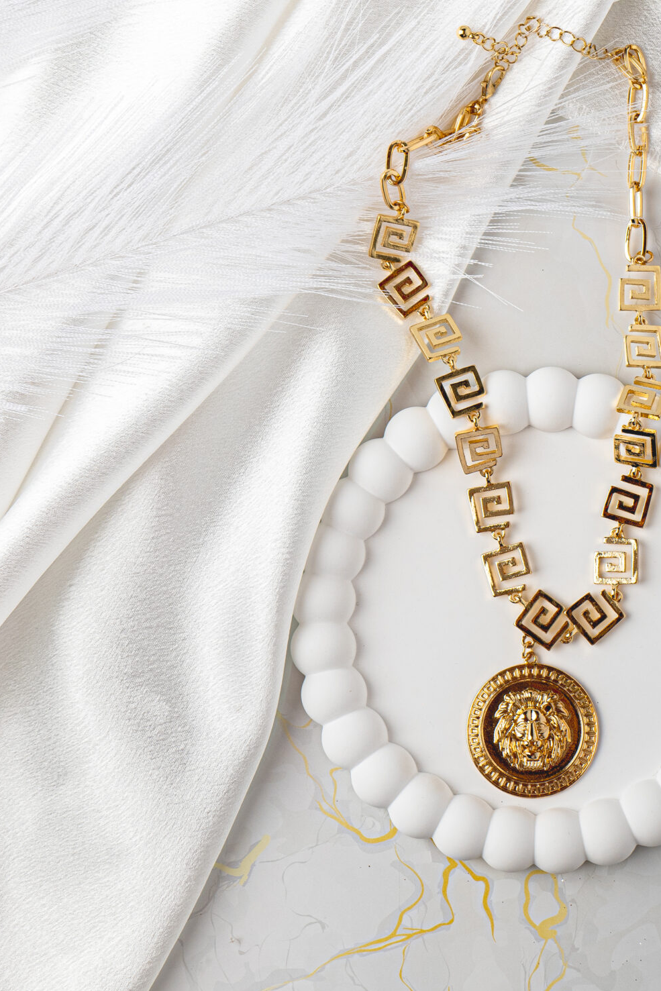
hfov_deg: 13.1
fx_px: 2863
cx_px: 479
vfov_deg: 19.6
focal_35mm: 104
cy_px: 392
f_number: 7.1
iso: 400
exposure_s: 1/160
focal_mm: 60
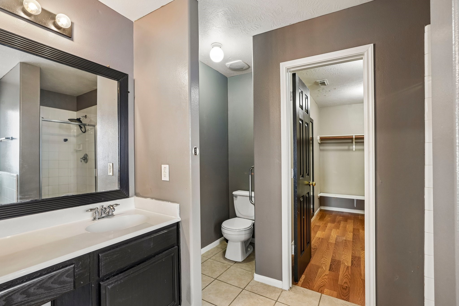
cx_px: 230
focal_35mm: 16
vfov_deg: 73.7
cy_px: 153
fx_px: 204
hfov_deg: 96.7
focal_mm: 16
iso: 400
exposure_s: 1/6
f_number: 8
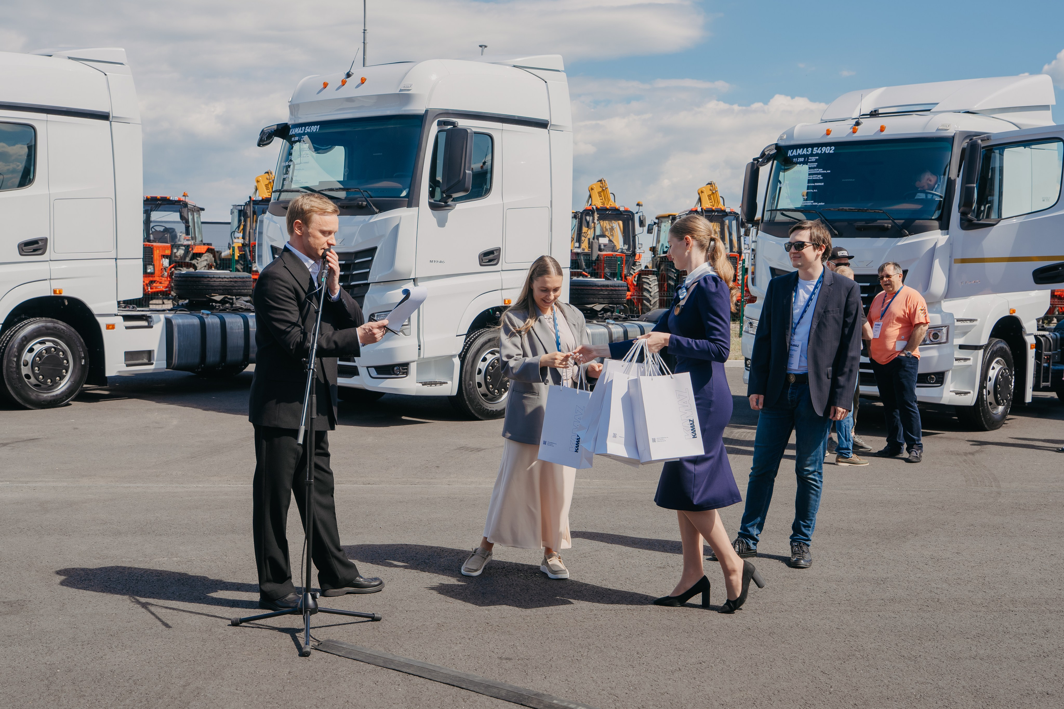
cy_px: 354
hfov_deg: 49.6
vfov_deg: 34.2
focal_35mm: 39
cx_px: 532
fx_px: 1153
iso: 100
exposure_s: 1/400
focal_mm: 39
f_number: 5.6
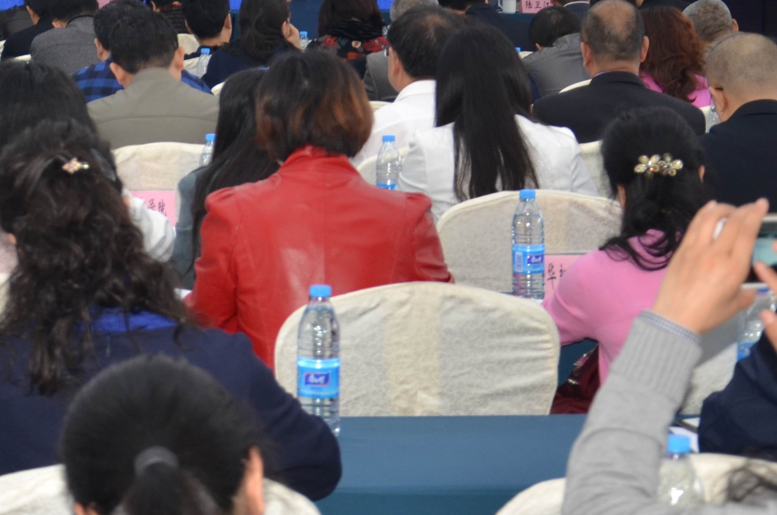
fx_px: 2628
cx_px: 65
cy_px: -78
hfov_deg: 16.6
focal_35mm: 122
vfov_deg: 11.0
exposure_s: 1/60
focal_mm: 32
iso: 400
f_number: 4.2
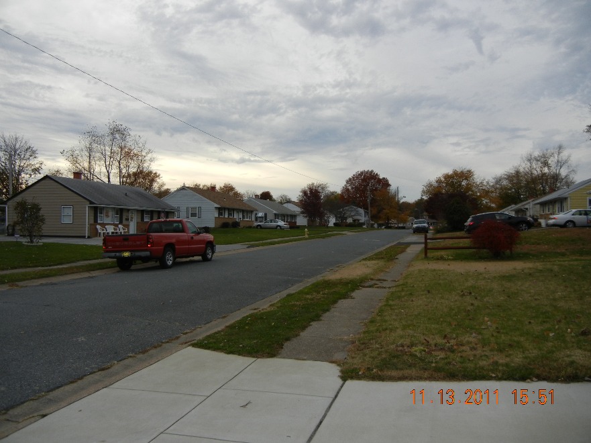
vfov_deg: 46.8
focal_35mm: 30
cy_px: 222
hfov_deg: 60.0
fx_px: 512
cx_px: 296
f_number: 3.5
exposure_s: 1/455
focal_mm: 5.4
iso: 160
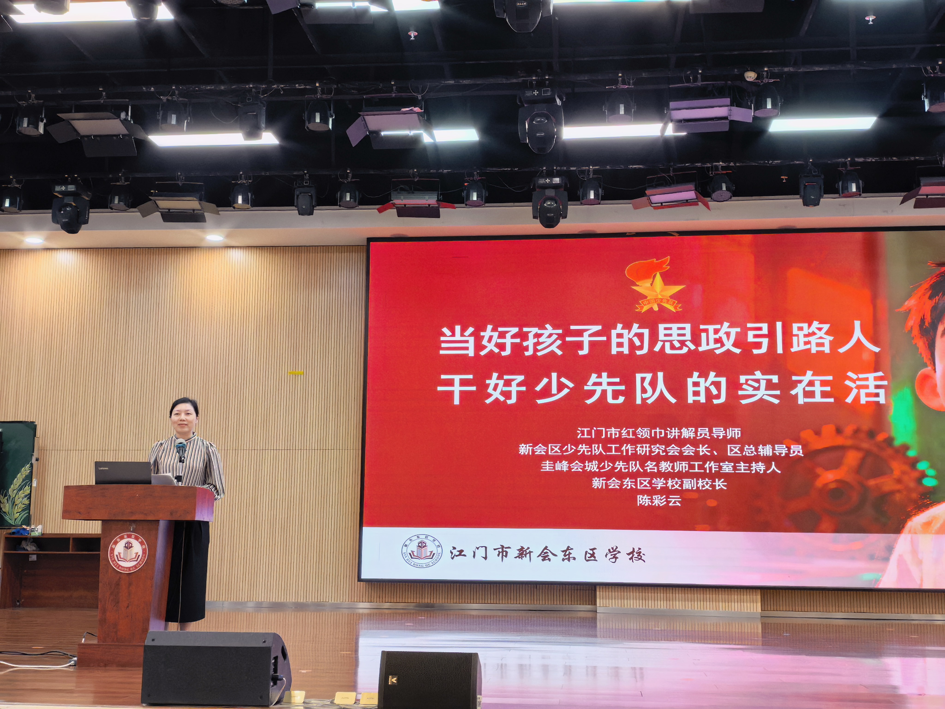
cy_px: 354
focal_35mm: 42
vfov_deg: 34.3
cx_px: 472
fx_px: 1147
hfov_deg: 44.8
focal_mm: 5.75
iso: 320
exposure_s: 1/33.3
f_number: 4
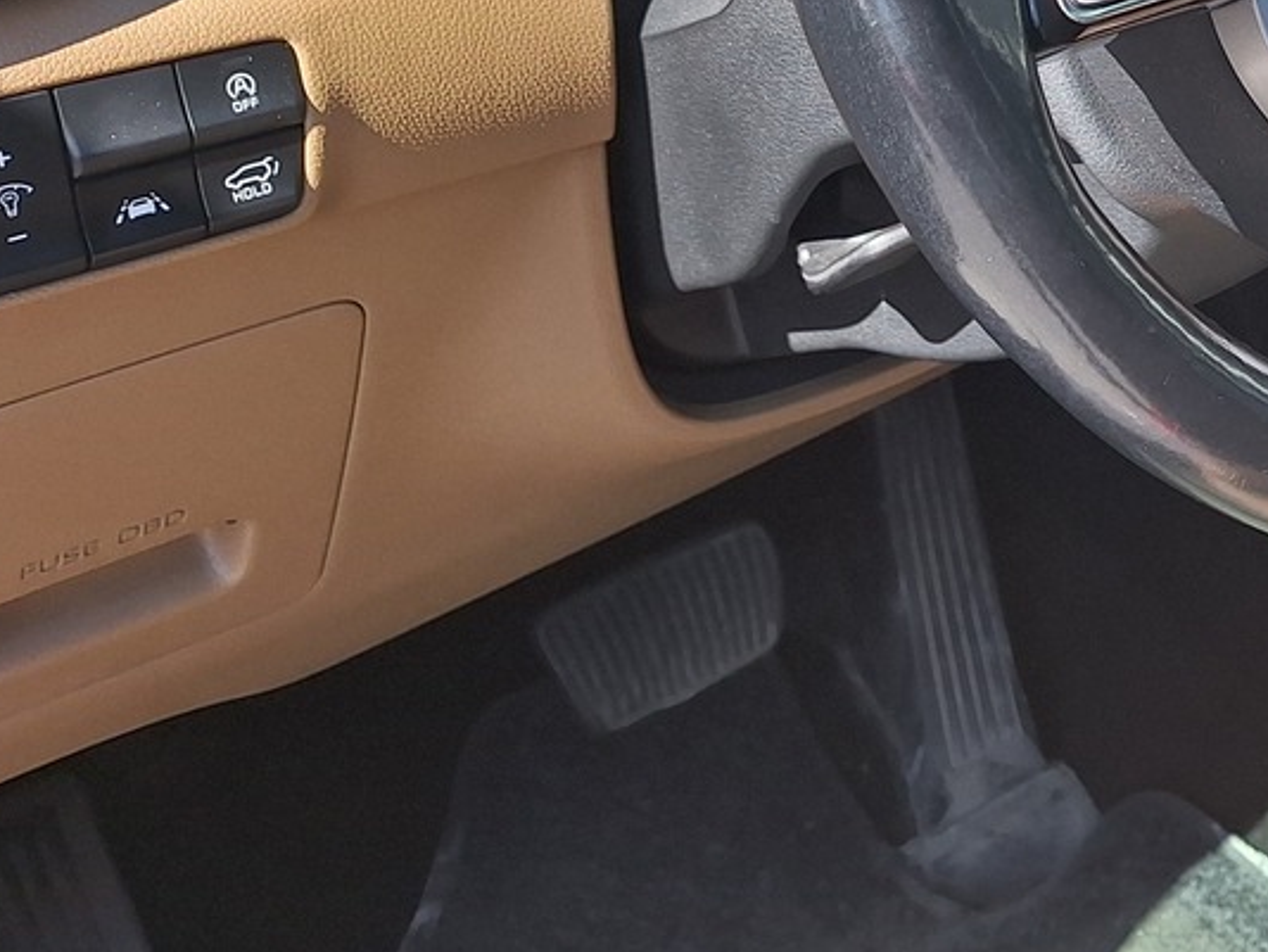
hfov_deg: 26.6
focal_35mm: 62
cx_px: 1636
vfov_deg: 22.3
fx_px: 2272
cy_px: -100
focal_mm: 5.54
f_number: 1.8
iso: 40
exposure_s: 1/685
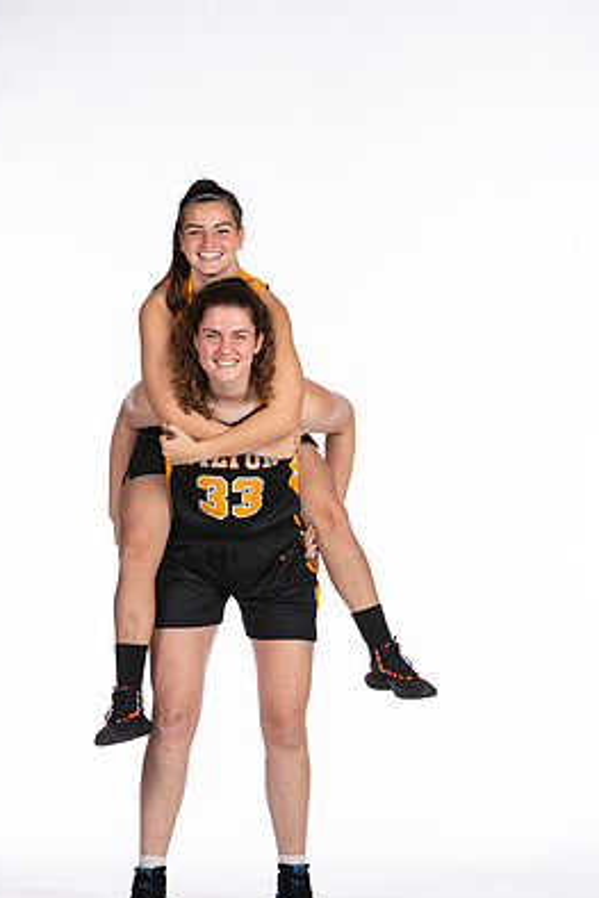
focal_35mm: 120
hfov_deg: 11.4
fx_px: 2992
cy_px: 511
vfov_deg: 17.0
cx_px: 271
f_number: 5.6
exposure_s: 1/100
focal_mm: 70
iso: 100
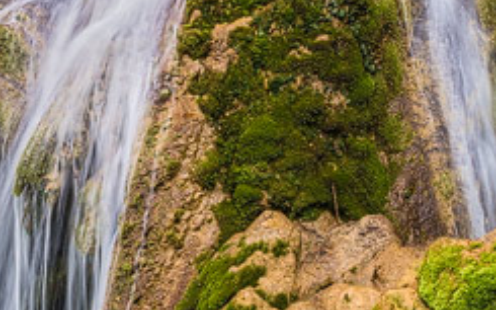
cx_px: 89
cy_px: 106
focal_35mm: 155
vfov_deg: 8.5
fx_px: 2095
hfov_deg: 13.4
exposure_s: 1/8
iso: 64
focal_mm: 31
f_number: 11
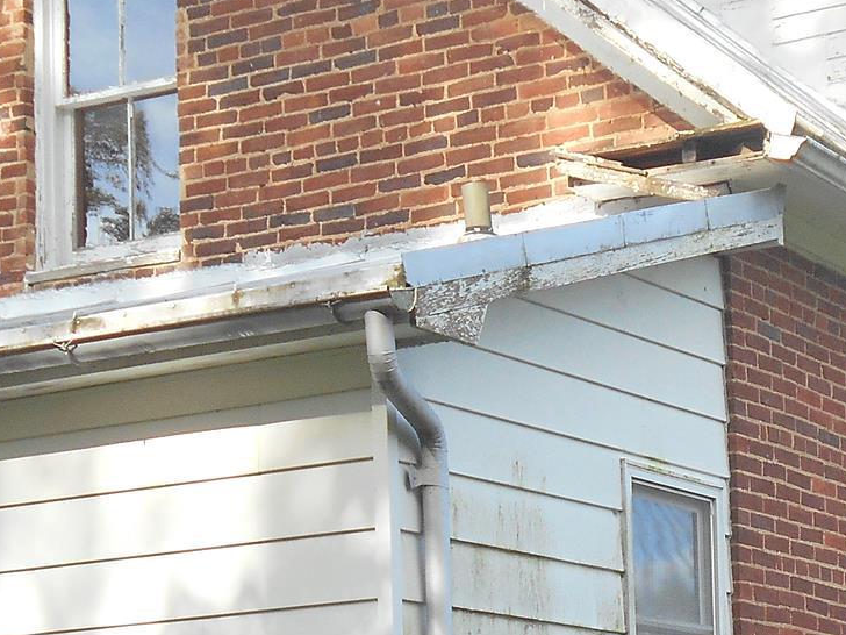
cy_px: 773
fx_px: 2542
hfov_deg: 18.7
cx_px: 713
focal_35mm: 104
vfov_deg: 13.8
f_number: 3.9
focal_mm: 6.7
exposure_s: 1/250
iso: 80
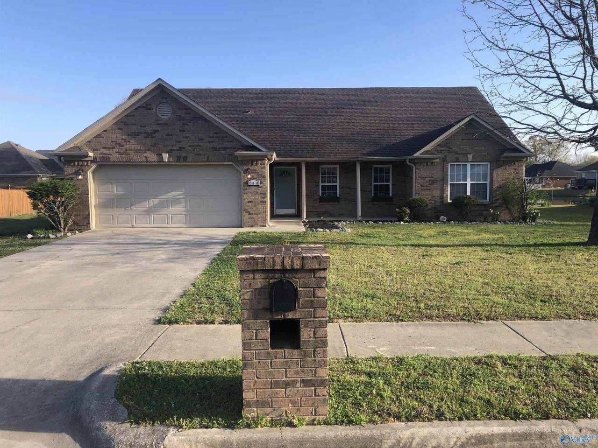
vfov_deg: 49.7
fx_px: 484
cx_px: 299
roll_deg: -0.8
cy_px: 224
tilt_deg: -3.5
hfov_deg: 63.4
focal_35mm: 28
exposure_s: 1/810
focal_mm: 3.99
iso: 20
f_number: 1.8
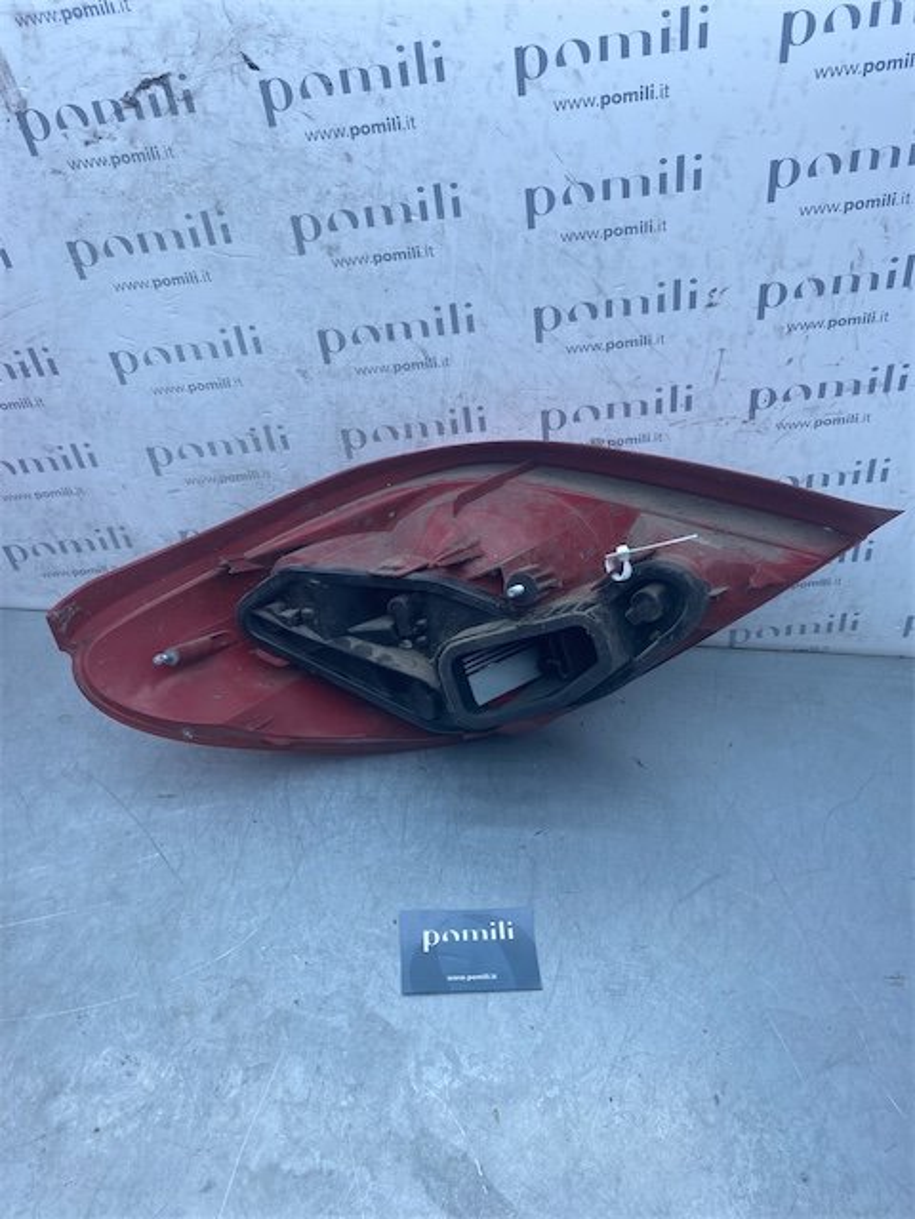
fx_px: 916
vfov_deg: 67.3
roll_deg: -4.4
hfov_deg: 53.1
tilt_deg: -40.3
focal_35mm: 26
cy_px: 610
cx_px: 458
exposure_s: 1/782
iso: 32
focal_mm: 4.25
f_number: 1.8
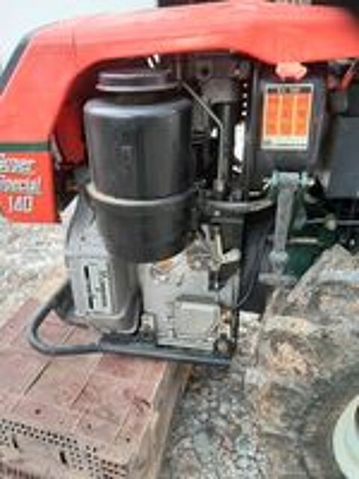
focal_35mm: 26
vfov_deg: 67.3
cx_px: 180
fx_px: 360
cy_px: 240
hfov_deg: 53.1
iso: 50
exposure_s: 1/60
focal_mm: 4
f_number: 1.8
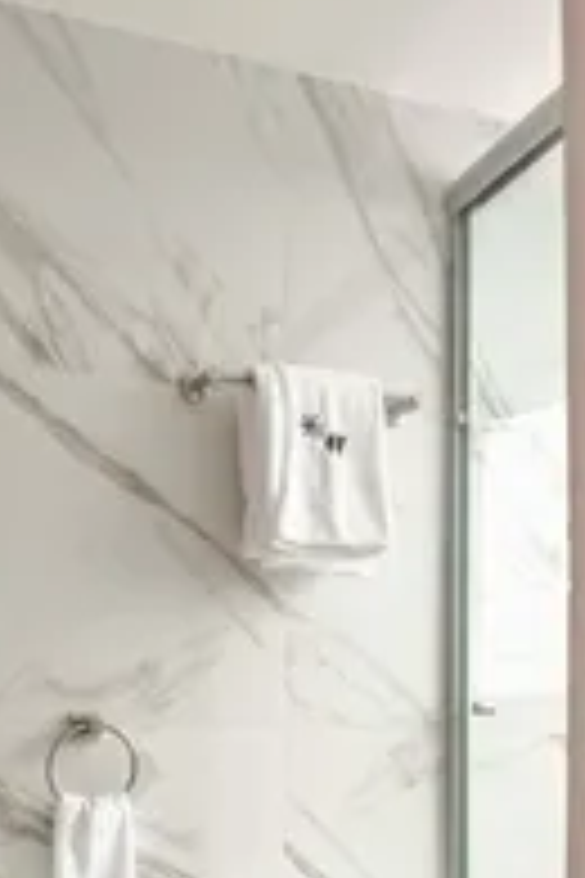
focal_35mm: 39
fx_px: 951
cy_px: 774
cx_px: 86
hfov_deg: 32.9
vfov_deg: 45.4
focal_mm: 19
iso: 800
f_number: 8
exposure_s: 1/125
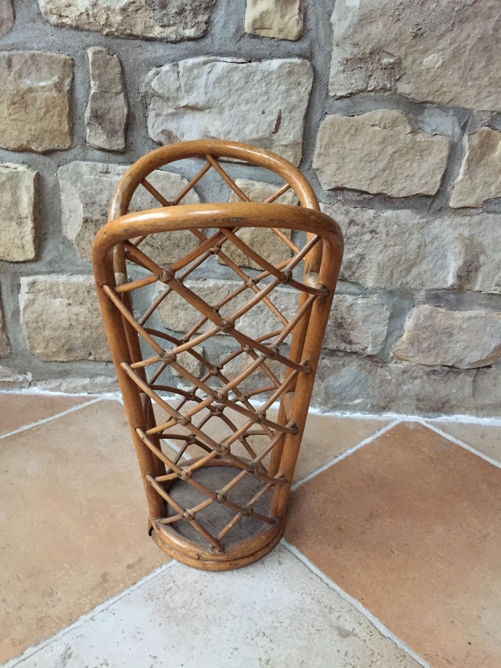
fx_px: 560
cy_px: 334
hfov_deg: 48.2
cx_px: 250
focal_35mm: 29
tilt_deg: -27.9
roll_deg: -2.4
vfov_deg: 61.7
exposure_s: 1/17
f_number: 2.2
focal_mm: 4.15
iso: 400
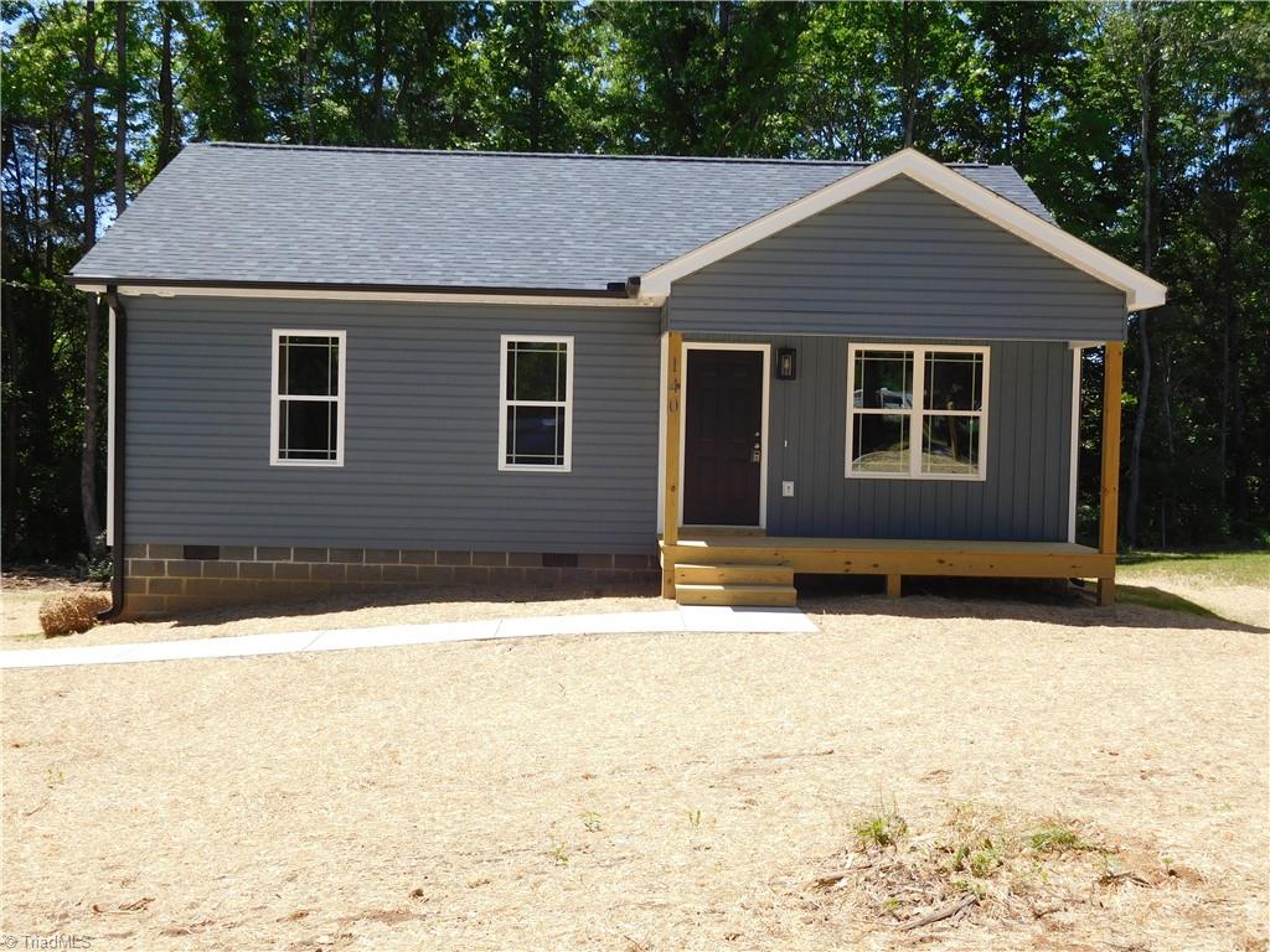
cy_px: 476
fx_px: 1468
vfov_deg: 36.0
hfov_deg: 46.8
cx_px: 635
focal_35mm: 40
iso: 125
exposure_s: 1/500
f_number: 3.9
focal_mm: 7.1
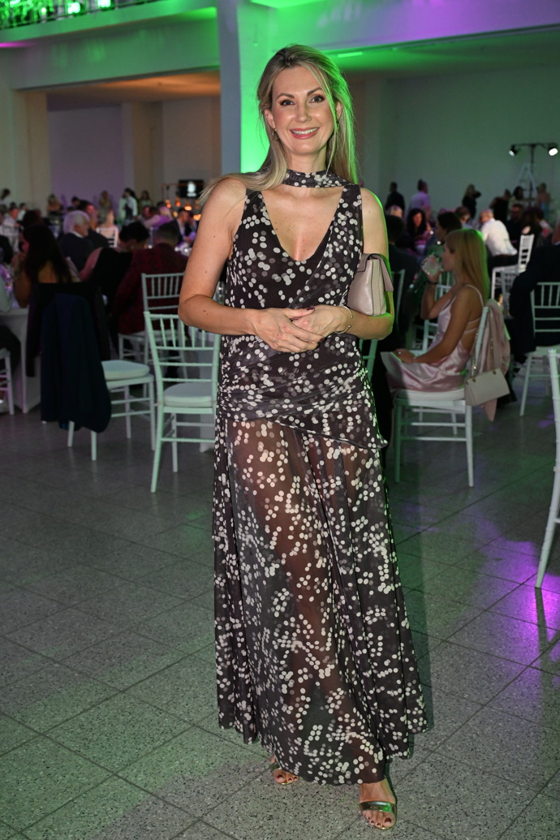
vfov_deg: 48.5
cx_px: 280
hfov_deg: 33.4
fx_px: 933
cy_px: 420
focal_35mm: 40
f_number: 4.5
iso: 2500
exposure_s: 1/125
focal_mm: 40
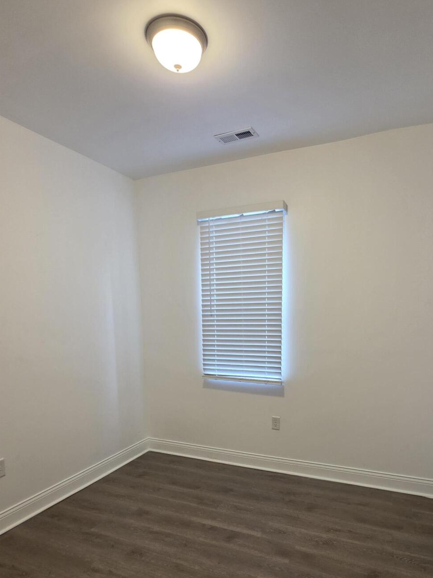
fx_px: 334
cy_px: 369
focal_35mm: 20
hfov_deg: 65.8
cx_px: 242
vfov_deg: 79.9
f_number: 1.9
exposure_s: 1/120
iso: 250
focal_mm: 2.2
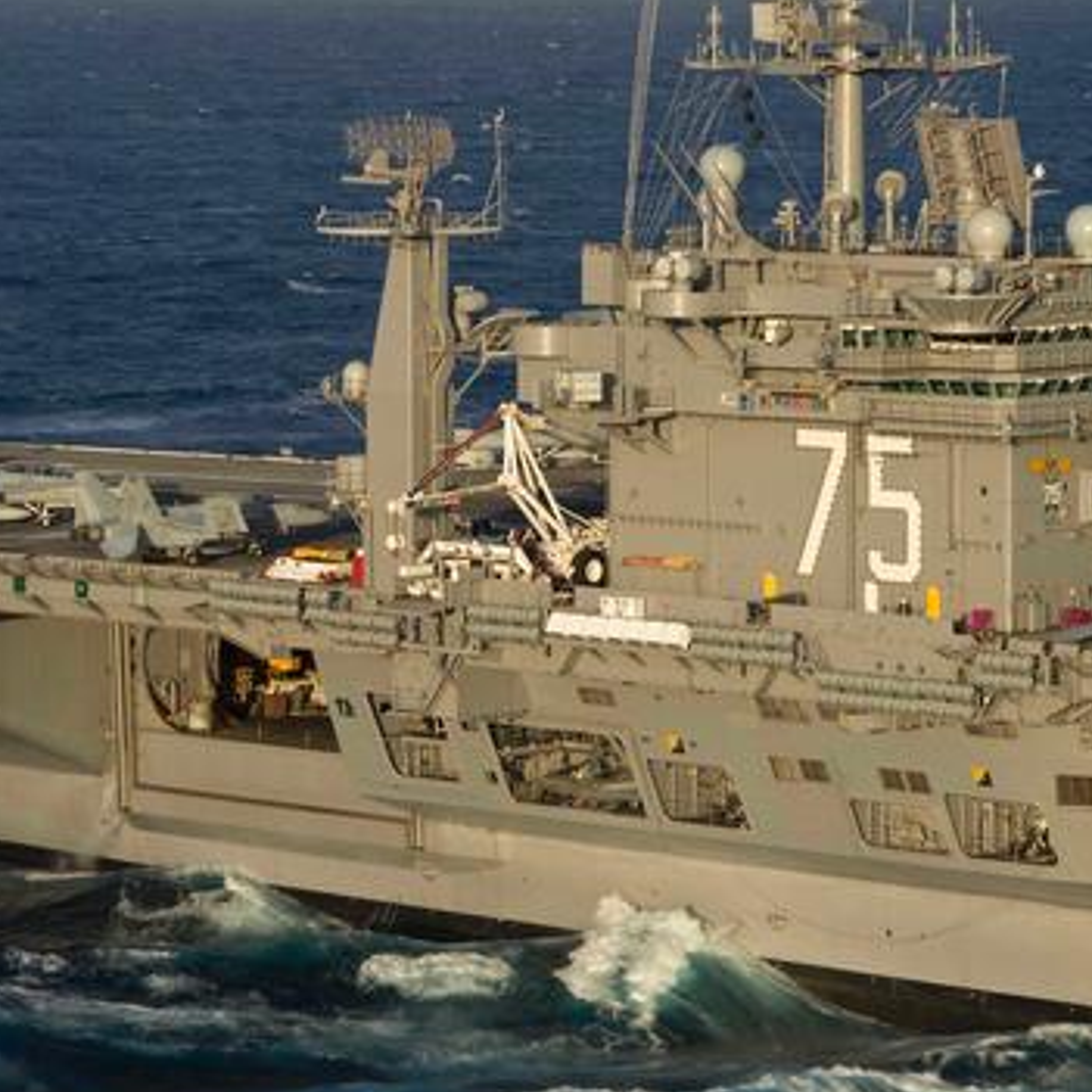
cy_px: 552
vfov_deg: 10.0
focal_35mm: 174
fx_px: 6210
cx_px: 411
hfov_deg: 10.0
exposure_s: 1/640
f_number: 11
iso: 500
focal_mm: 120
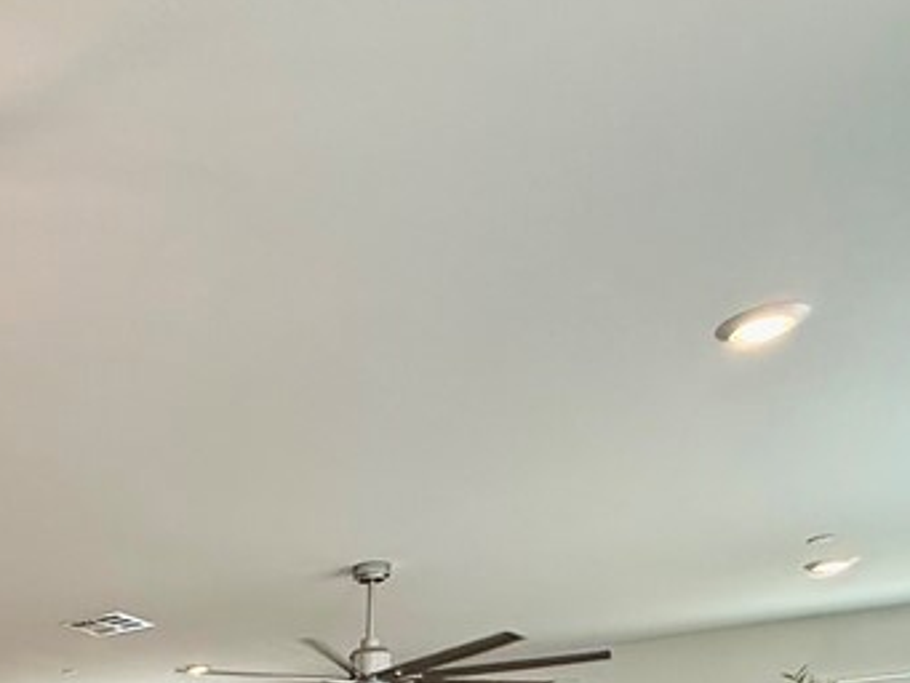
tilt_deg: -4.6
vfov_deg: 26.1
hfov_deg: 38.9
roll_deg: +0.9
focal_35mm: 42
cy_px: 1003
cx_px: -27
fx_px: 1105
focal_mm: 2.22
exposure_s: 1/120
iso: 125
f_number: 2.2
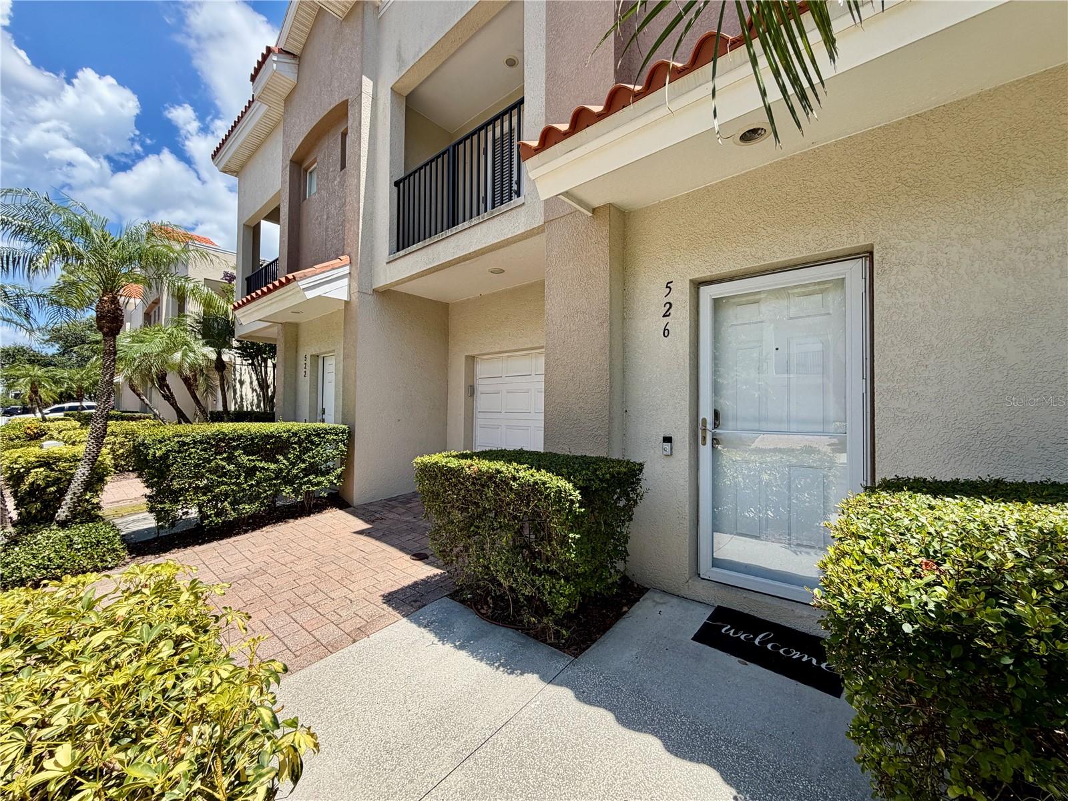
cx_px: 534
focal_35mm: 14
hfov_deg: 102.1
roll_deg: -0.5
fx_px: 432
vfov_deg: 85.7
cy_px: 400
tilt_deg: +0.9
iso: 40
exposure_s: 1/770
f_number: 2.2
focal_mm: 2.22
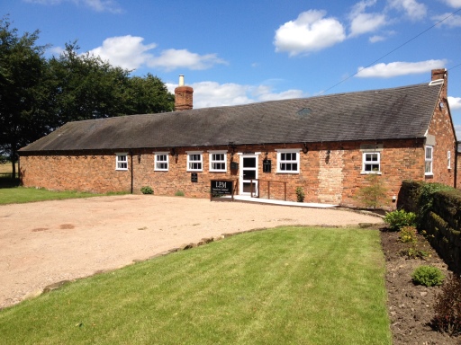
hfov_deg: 52.6
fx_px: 466
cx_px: 230
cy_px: 172
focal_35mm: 35
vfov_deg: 40.7
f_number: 2.4
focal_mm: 4.28
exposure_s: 1/1727
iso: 64
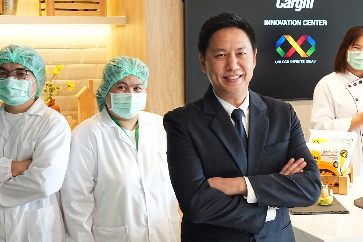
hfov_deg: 26.9
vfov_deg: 18.4
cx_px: 284
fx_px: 746
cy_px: 141
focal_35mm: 74
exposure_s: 1/40
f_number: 9
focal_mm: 40
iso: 3200
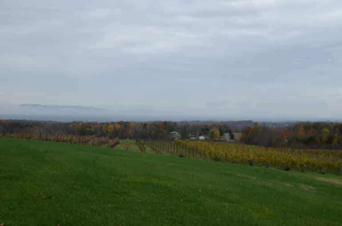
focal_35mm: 48
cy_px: 113
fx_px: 455
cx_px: 171
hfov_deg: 41.2
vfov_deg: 28.0
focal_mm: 32
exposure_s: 1/160
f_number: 6.3
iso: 100
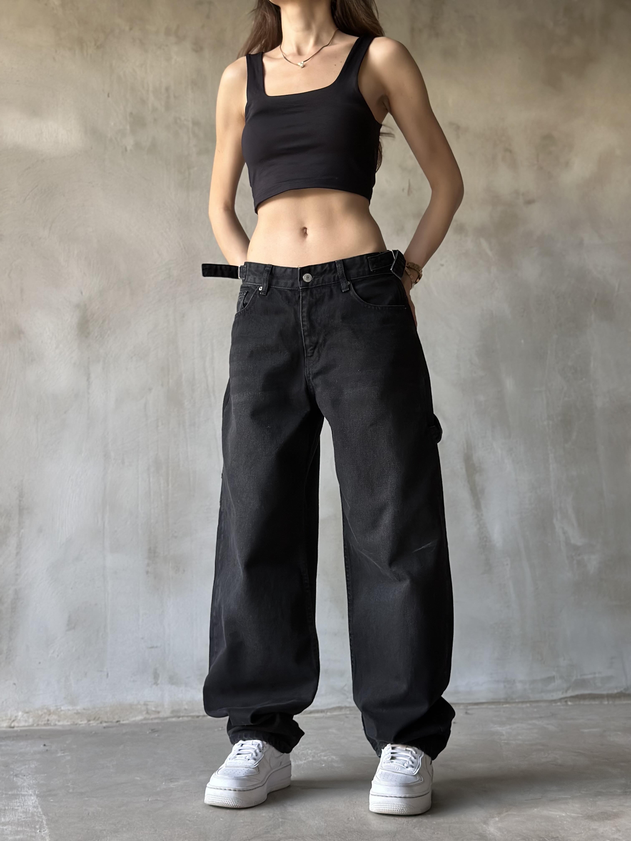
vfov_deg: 39.7
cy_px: 420
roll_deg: +0.4
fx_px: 1167
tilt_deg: +6.2
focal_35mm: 48
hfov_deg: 30.3
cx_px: 316
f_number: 1.78
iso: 320
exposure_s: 1/60
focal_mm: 6.86
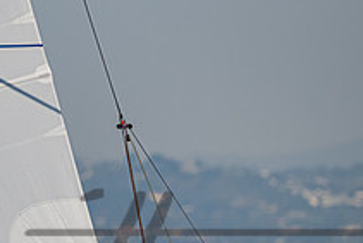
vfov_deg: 1.5
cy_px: 223
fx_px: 9424
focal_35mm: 934
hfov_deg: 2.2
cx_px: 1
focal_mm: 290
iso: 400
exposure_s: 1/4000
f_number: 5.3
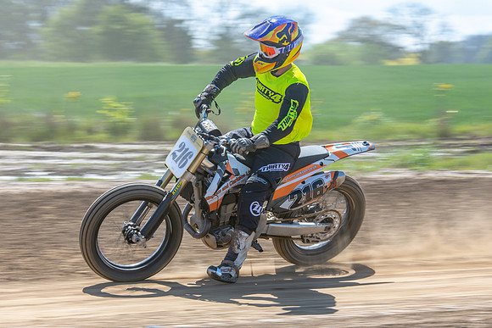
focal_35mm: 220
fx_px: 3008
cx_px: 199
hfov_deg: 9.3
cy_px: 197
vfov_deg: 6.2
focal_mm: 122
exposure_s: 1/160
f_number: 8
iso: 200
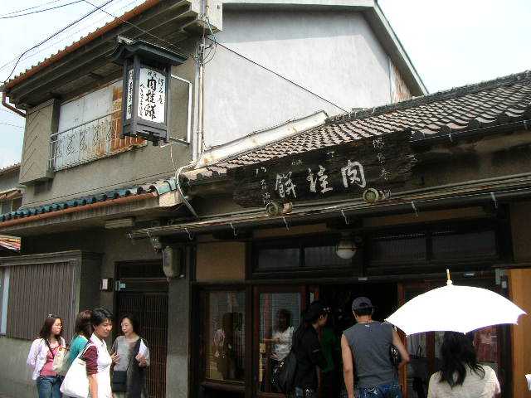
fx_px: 537
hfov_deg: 52.6
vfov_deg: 40.7
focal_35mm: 35
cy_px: 199
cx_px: 266
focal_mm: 5.8
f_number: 2.8
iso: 50
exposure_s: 1/468
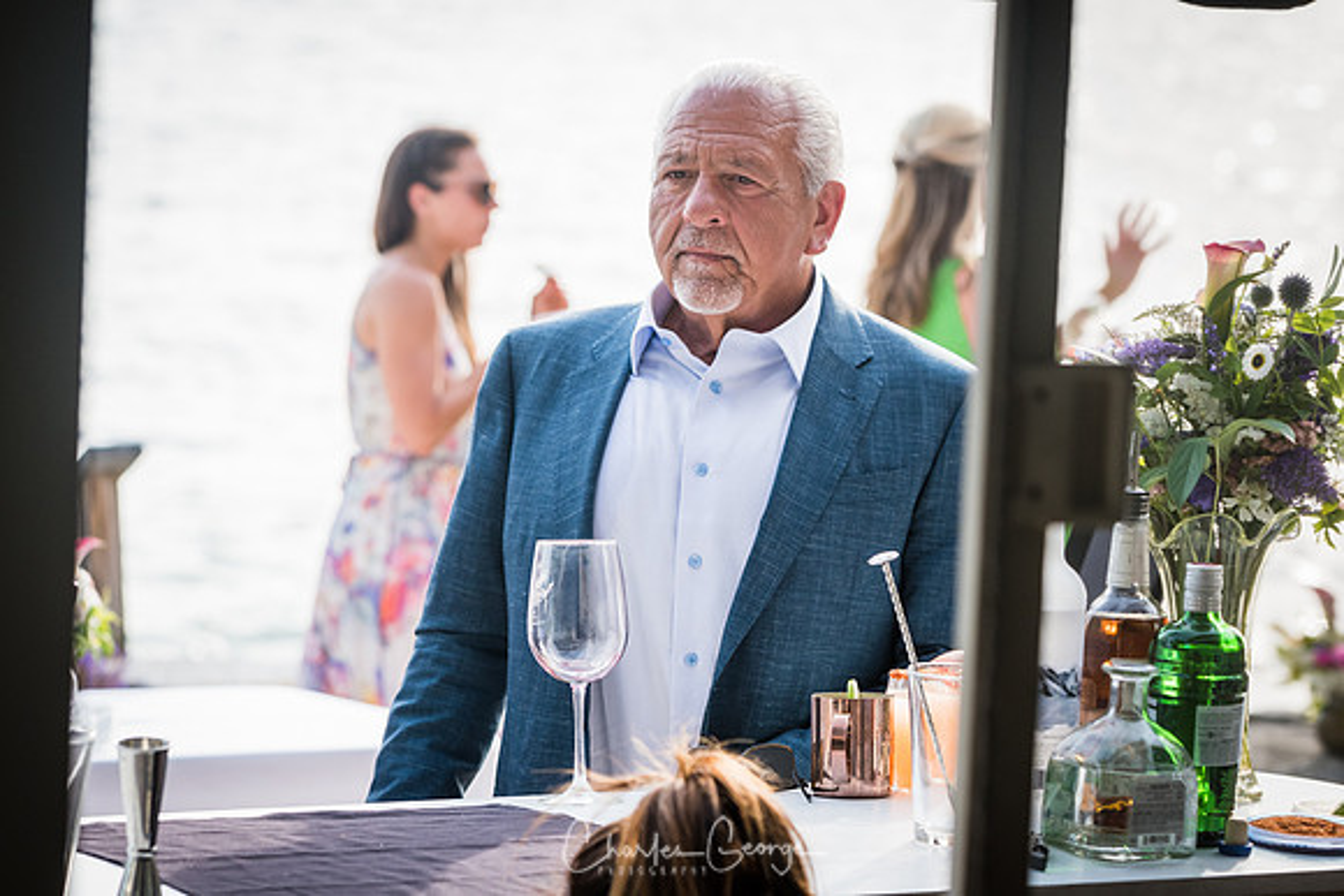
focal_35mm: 142
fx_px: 5321
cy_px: 448
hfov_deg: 14.4
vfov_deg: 9.6
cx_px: 672
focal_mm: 95
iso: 400
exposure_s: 1/800
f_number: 4
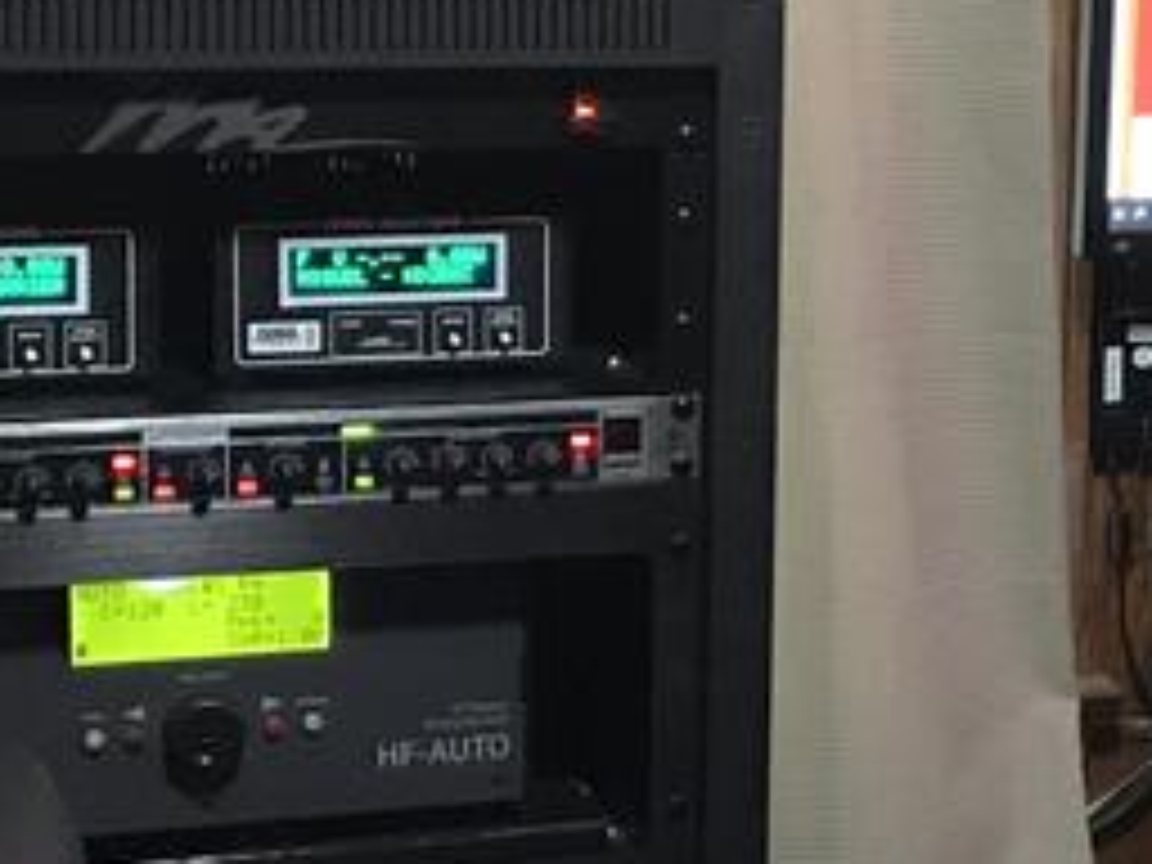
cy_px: 342
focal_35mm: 131
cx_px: 2146
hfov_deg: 13.4
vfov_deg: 11.3
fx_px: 4360
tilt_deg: -10.4
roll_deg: -4.0
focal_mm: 3.99
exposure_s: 1/11
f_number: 1.8
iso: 100
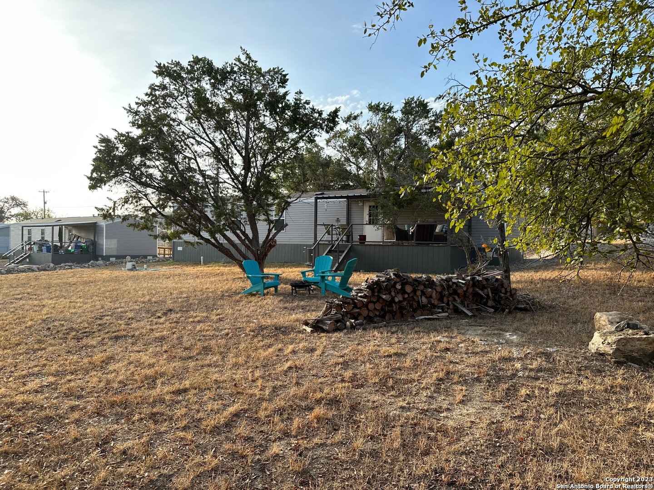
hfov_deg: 71.6
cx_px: 327
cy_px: 245
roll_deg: -1.2
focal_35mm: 24
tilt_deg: -1.1
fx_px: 453
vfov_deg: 56.8
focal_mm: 6.86
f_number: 1.78
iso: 80
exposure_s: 1/1473
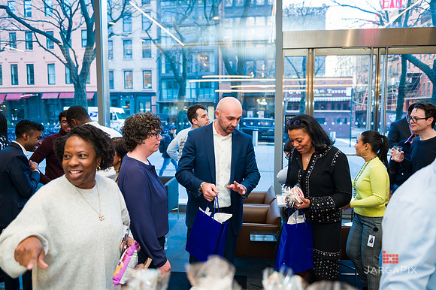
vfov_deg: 44.9
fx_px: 351
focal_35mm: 29
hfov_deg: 63.7
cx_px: 218
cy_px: 145
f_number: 3.2
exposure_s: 1/200
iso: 400
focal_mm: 29
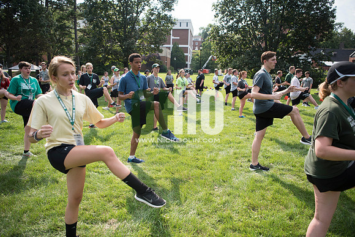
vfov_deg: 53.2
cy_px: 118
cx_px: 178
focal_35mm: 24
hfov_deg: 73.7
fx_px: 237
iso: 200
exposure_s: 1/2000
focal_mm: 24
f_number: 2.8
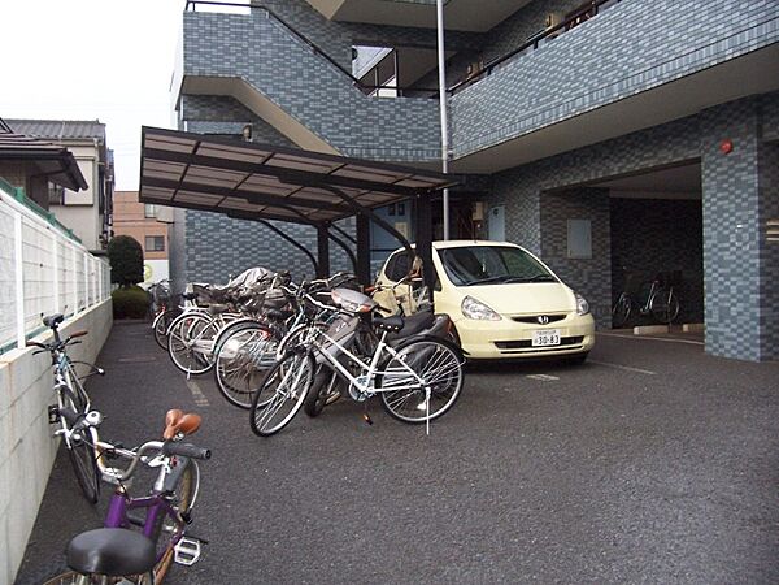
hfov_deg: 54.0
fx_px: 765
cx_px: 390
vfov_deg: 41.8
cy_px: 292
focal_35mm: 34
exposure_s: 1/60
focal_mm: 5.6
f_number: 2.7
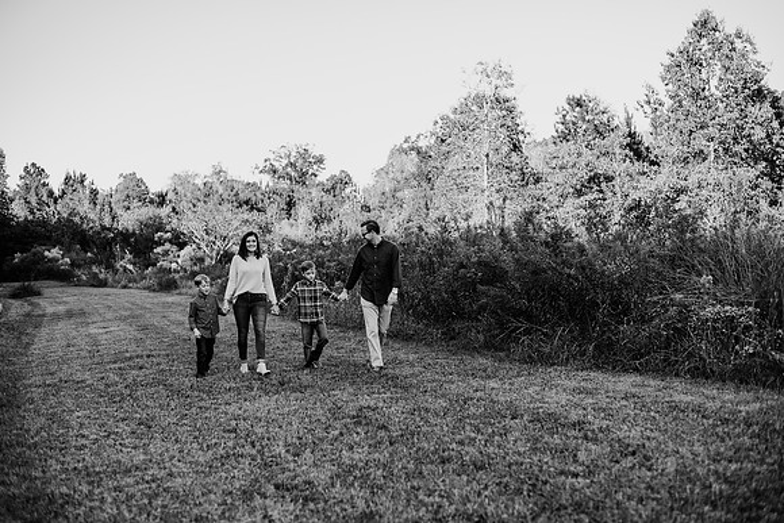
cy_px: 262
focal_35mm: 50
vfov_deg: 27.0
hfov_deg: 39.6
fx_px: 1089
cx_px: 392
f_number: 2.5
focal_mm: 50
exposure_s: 1/1250
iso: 400
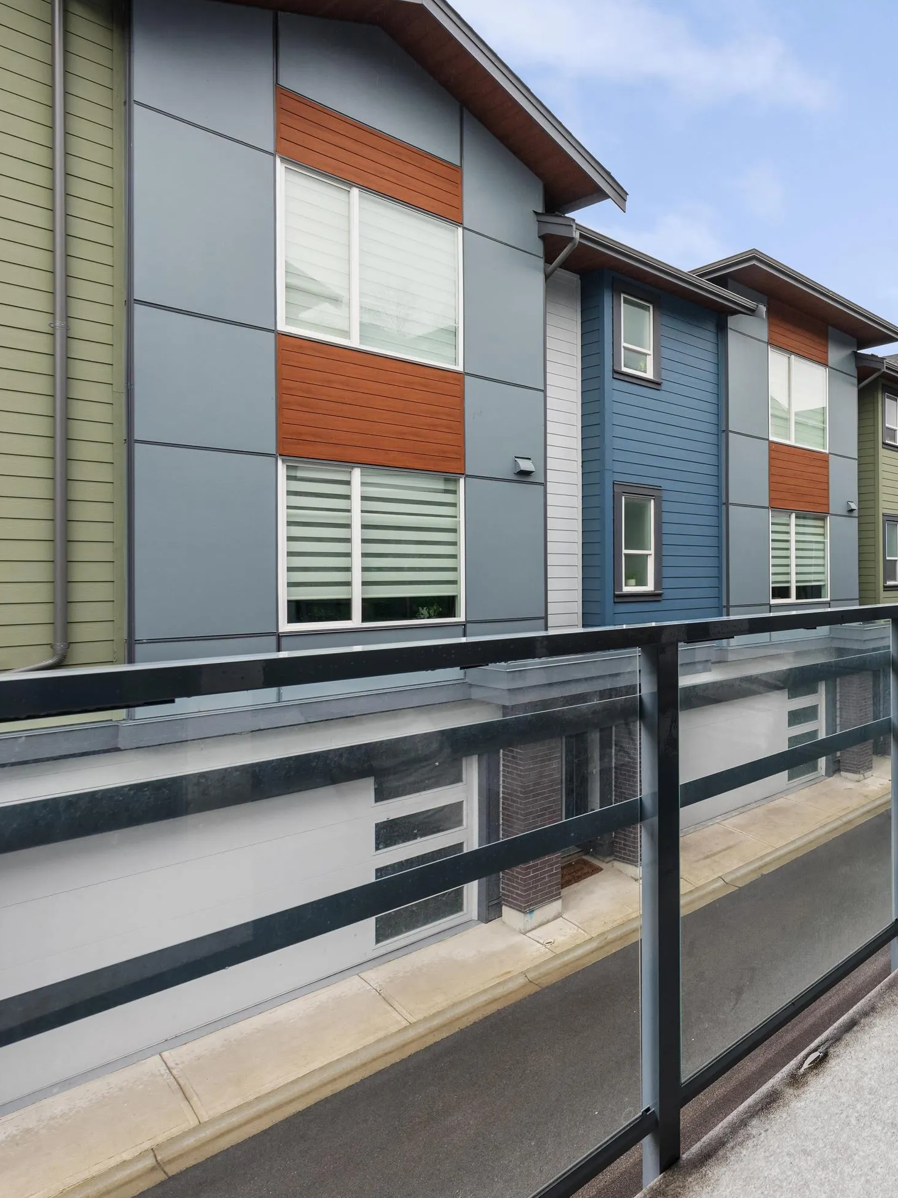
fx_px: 727
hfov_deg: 50.6
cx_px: 907
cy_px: 578
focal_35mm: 21
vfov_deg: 79.0
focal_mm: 14
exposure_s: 1/20
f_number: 8
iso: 250
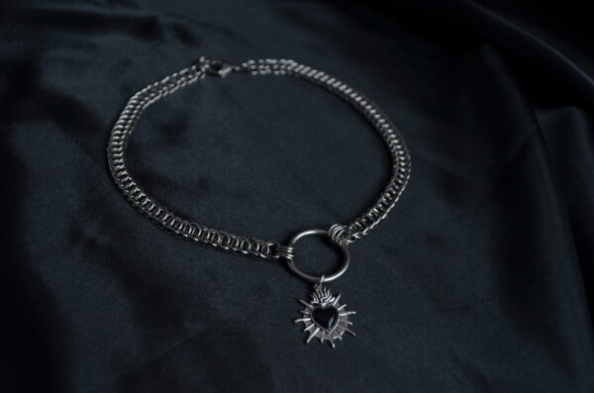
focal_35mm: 33
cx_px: 297
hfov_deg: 57.3
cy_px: 196
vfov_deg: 39.8
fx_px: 543
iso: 400
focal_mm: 22
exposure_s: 1/20
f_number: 5.6
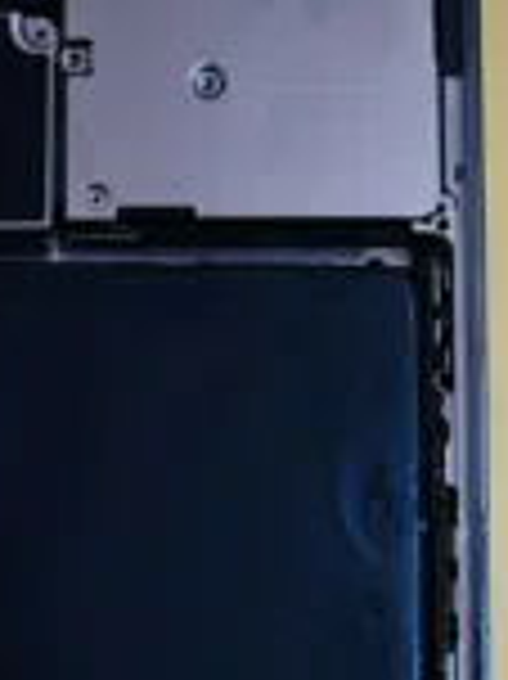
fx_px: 1352
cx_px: 121
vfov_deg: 27.0
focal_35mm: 69
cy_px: 644
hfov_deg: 21.1
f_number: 1.5
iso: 1000
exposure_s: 1/24
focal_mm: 5.7
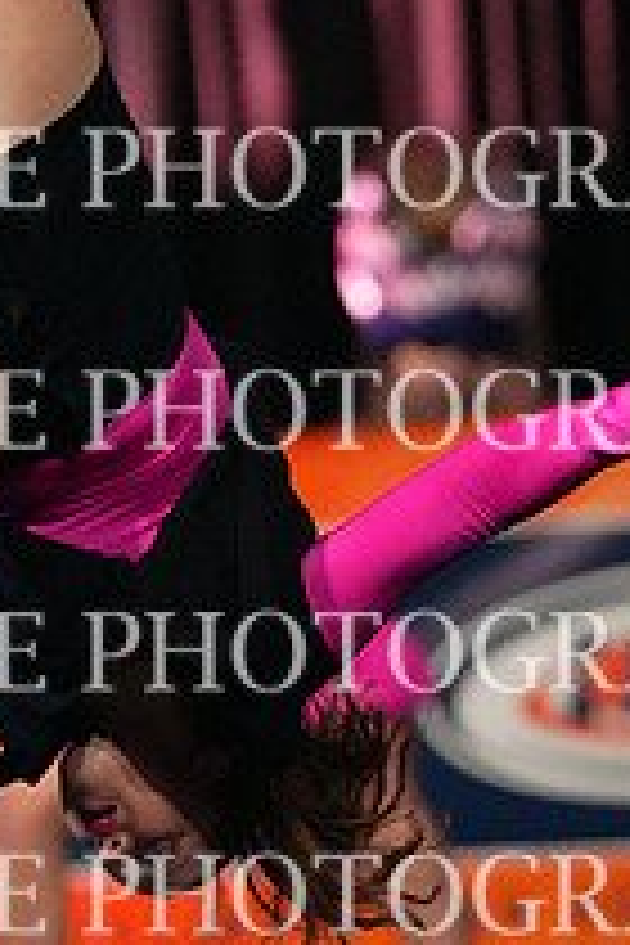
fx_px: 21786
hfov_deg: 1.7
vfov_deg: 2.5
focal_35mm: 830
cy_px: 531
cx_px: 52
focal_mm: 300
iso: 16000
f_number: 3.5
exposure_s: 1/1250
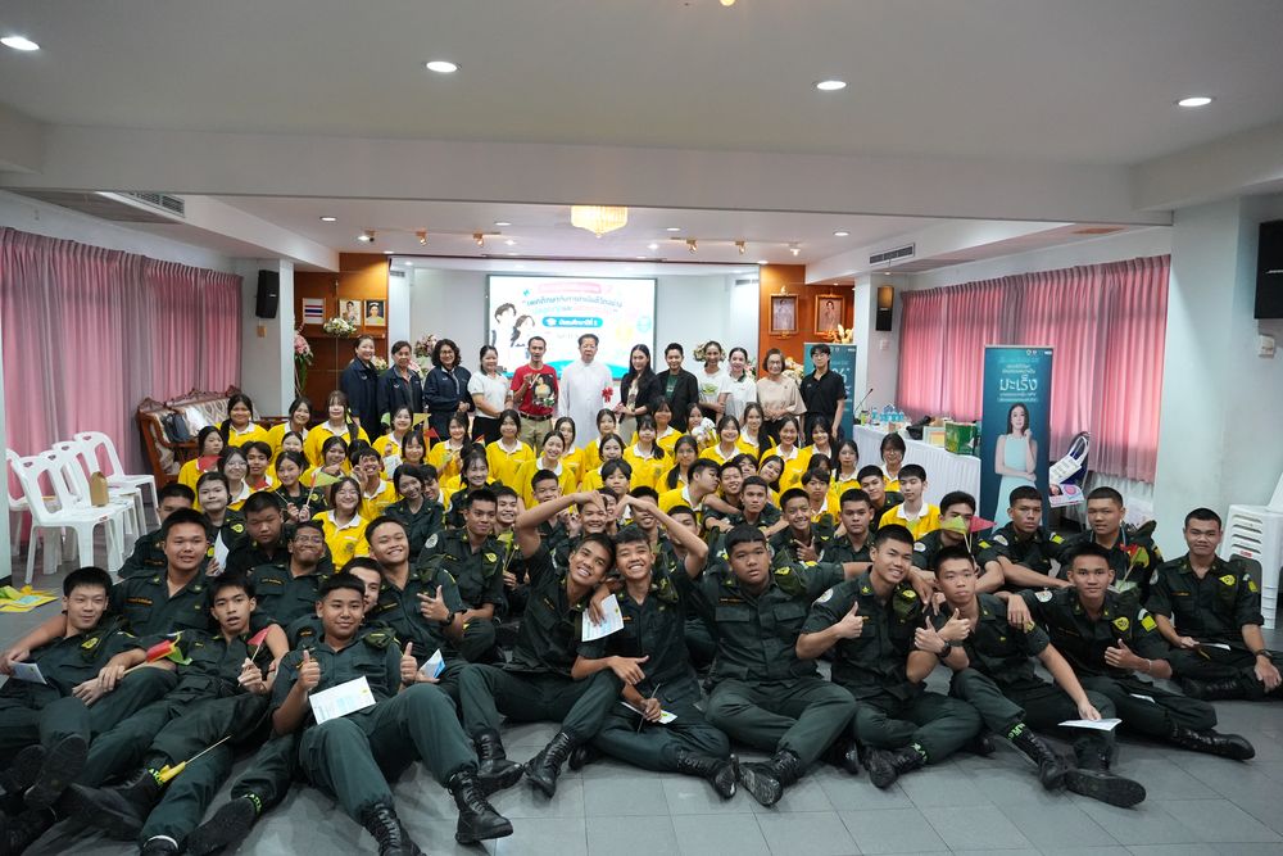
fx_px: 962
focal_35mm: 27
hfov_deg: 67.4
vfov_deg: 47.9
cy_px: 428
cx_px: 642
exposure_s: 1/125
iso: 3200
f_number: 4.5
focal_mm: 18
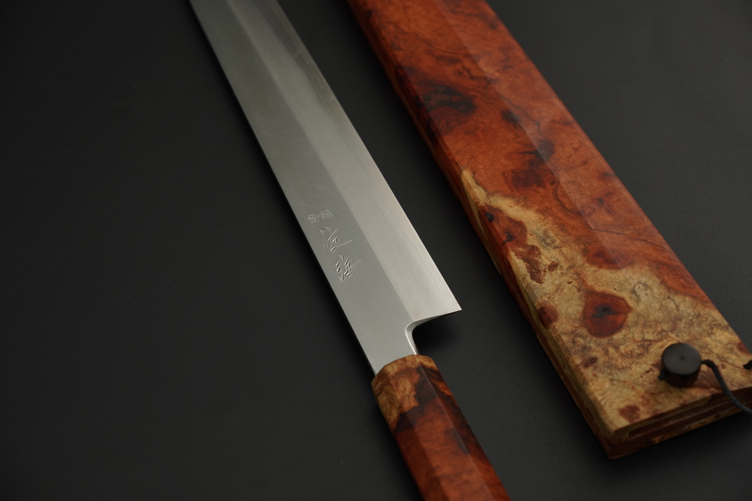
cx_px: 376
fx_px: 1567
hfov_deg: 27.0
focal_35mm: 75
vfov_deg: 18.2
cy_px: 250
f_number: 5.6
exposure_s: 1/160
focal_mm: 50
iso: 500
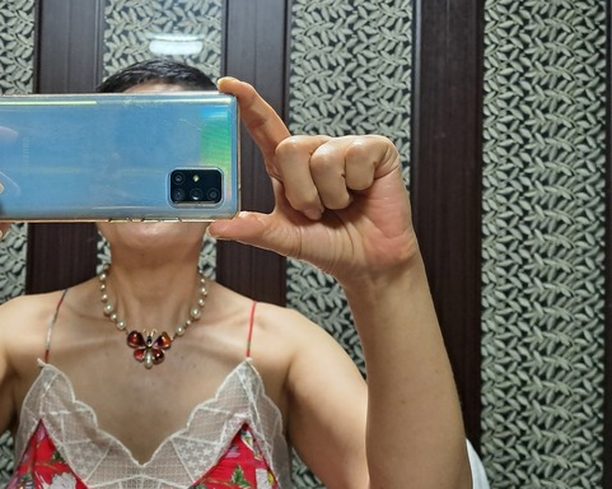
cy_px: 172
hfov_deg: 45.5
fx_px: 706
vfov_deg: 37.9
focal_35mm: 39
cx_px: 164
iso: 250
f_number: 1.8
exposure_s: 1/60
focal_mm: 5.23
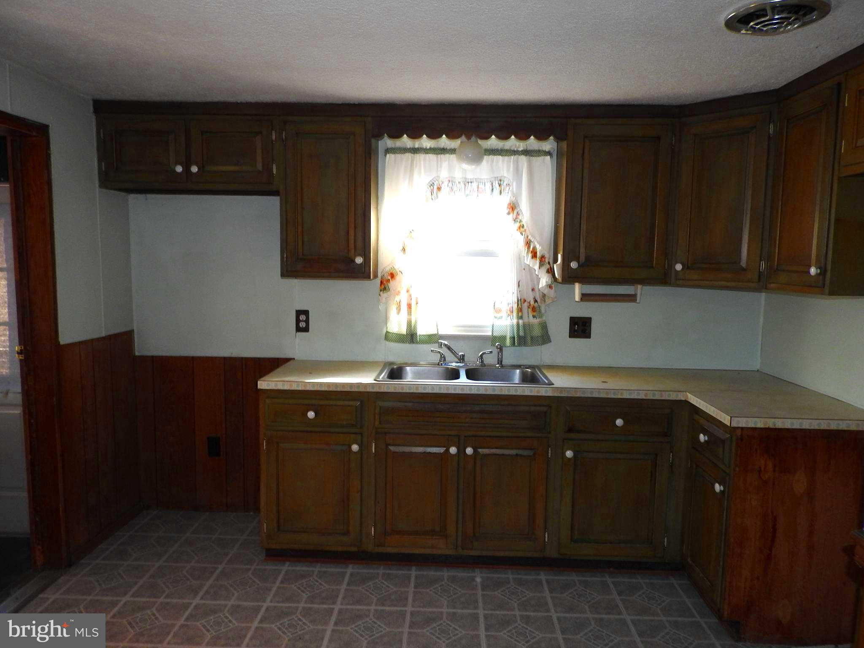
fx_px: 599
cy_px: 324
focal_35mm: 24
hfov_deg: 71.6
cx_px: 432
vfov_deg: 56.8
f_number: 3.3
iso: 160
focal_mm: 4.3
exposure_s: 1/30
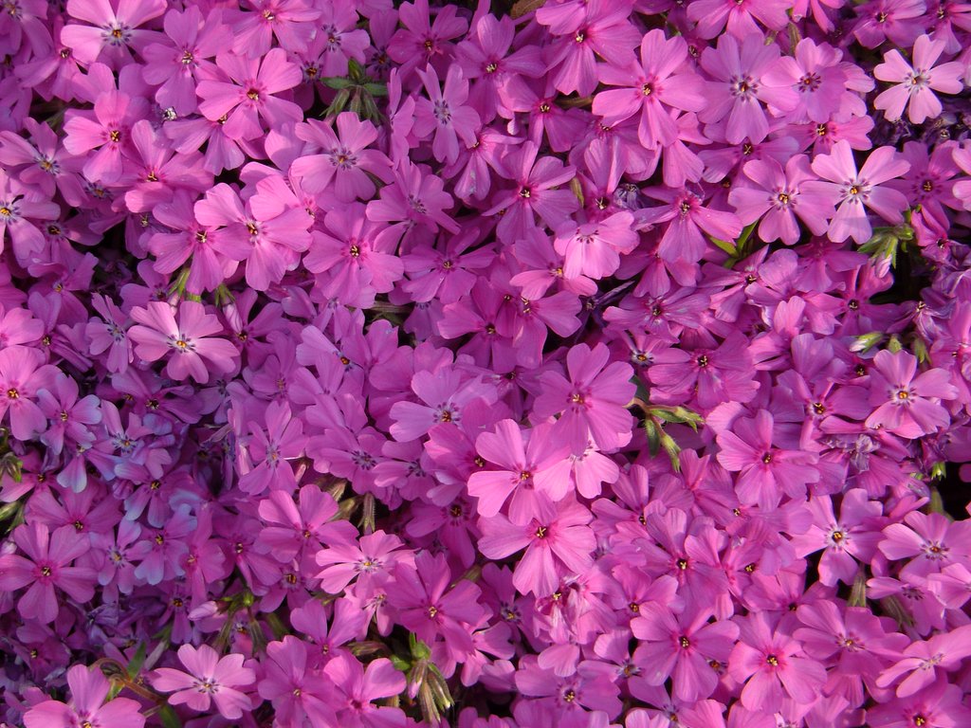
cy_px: 364
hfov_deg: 23.6
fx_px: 2328
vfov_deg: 17.8
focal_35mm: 83
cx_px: 486
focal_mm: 13.7
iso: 50
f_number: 4
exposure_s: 1/125
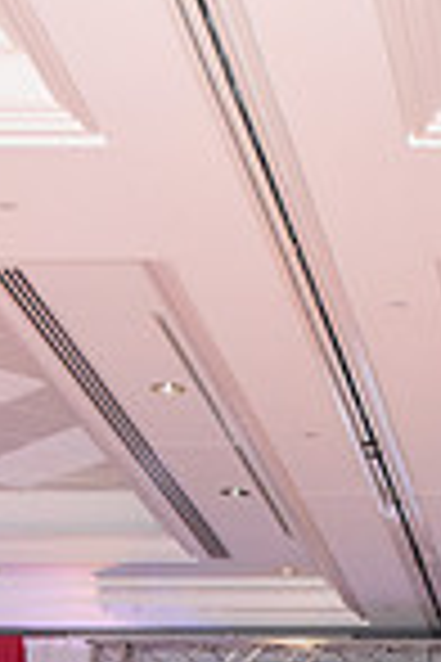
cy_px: 1180
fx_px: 2242
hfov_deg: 10.9
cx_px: 601
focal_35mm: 122
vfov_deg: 14.7
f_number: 7.1
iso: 2500
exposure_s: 1/250
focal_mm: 31
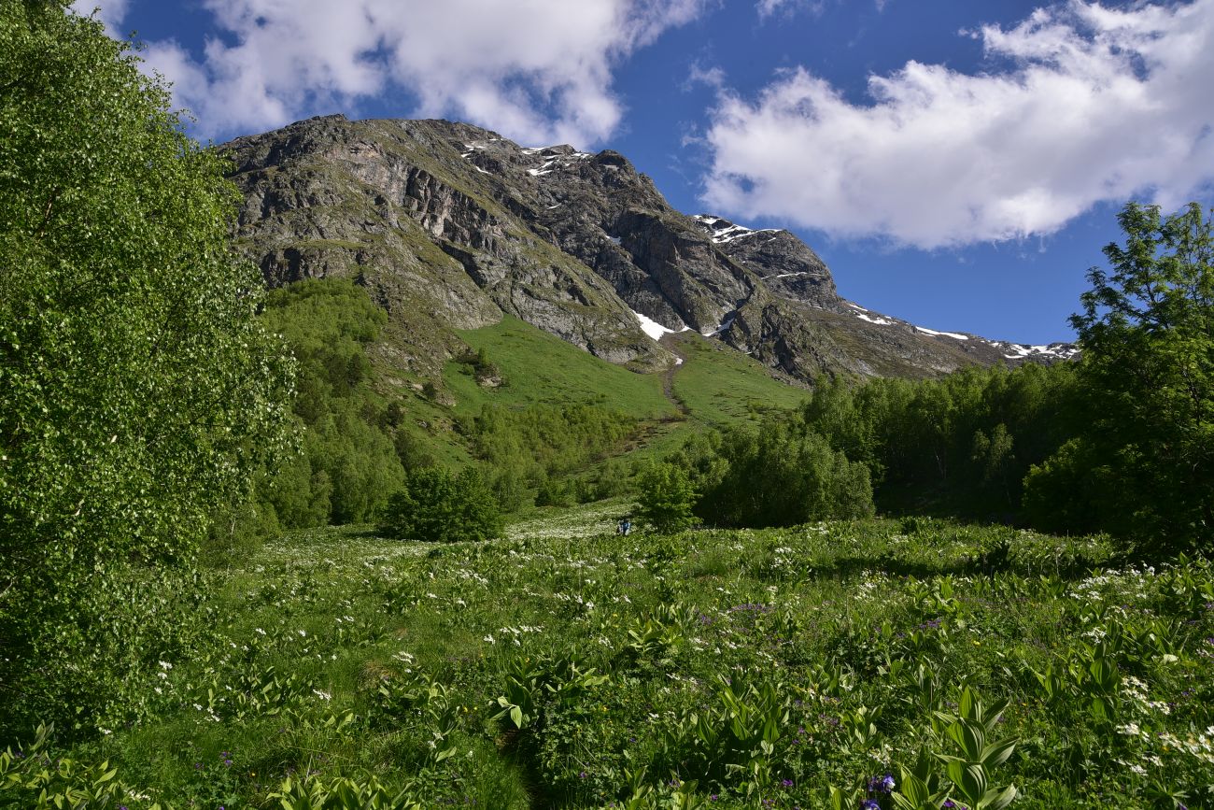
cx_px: 607
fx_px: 1686
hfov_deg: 39.6
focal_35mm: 50
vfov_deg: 27.0
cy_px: 405
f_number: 11
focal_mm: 50
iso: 100
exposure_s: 1/160
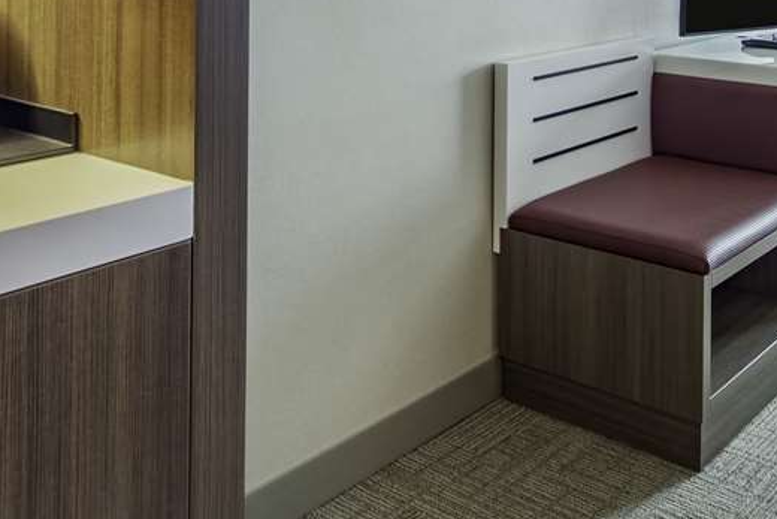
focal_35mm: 50
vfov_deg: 24.8
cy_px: -85
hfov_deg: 39.8
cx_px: 424
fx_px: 1073
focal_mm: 11.5
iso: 250
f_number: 7.1
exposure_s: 1/8
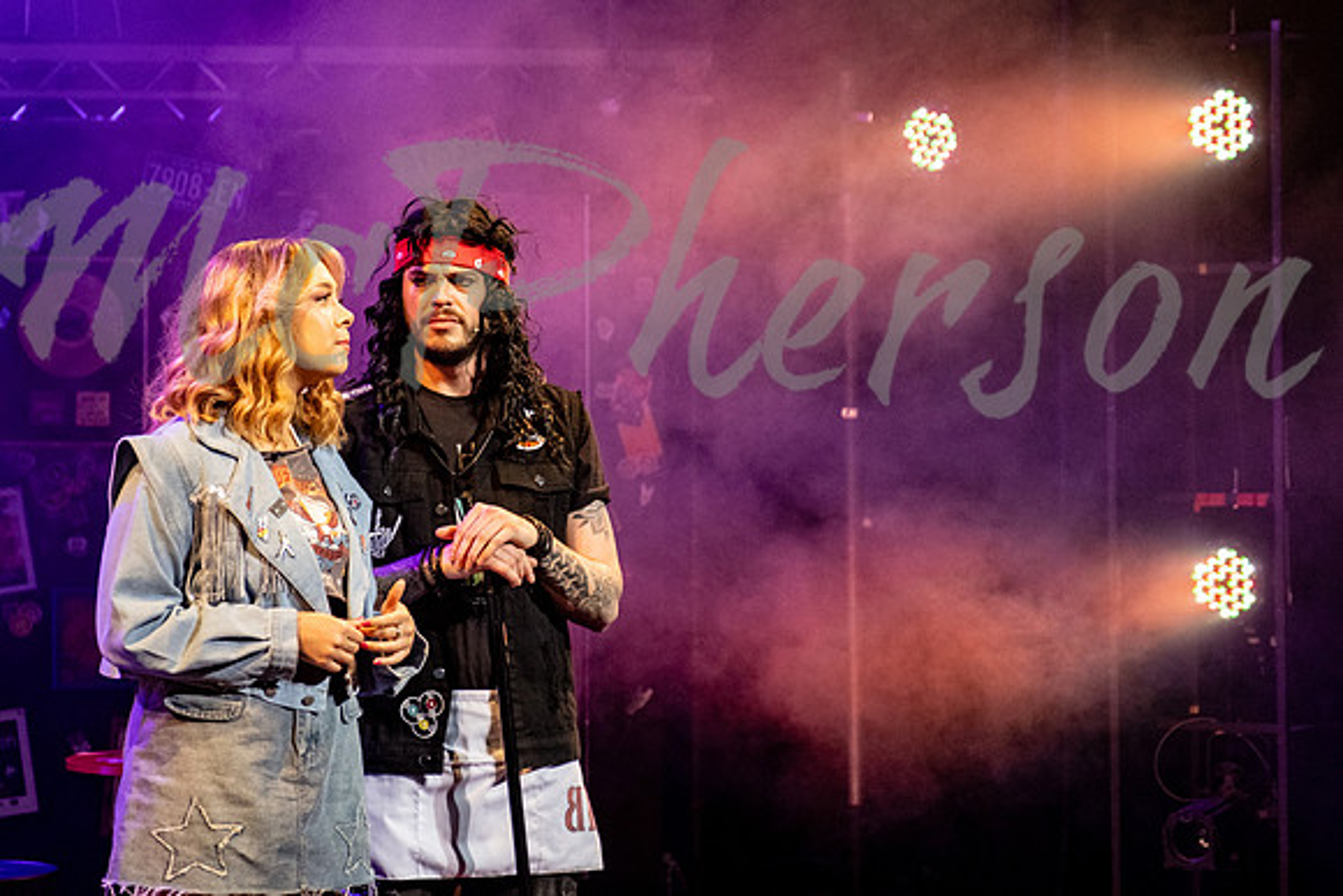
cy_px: 393
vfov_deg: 12.9
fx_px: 3978
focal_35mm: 107
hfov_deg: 19.1
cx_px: 551
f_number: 2.8
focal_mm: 55
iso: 2000
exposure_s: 1/500
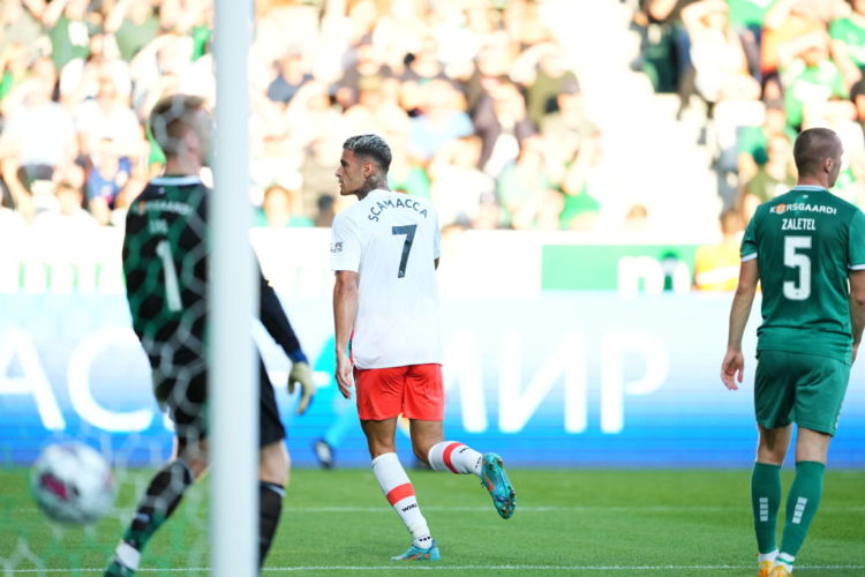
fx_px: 9610
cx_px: 432
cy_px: 288
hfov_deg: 5.2
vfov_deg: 3.4
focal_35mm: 400
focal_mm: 400
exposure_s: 1/2500
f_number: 2.8
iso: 1600
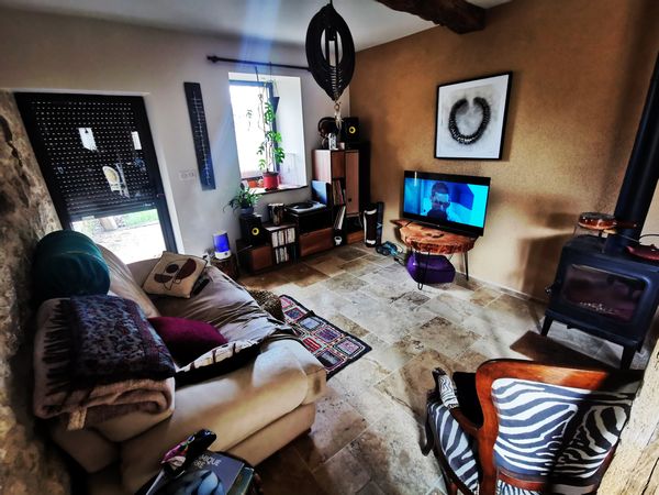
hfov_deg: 91.0
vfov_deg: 74.7
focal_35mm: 17
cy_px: 248
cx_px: 330
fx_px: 324
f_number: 2.2
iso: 320
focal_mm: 2.26
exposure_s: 1/50
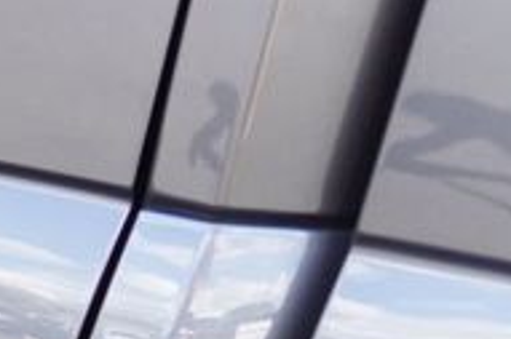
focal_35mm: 129
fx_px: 1829
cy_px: 689
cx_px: -792
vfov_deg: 9.8
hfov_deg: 12.1
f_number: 4
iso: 200
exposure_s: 1/160
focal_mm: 16
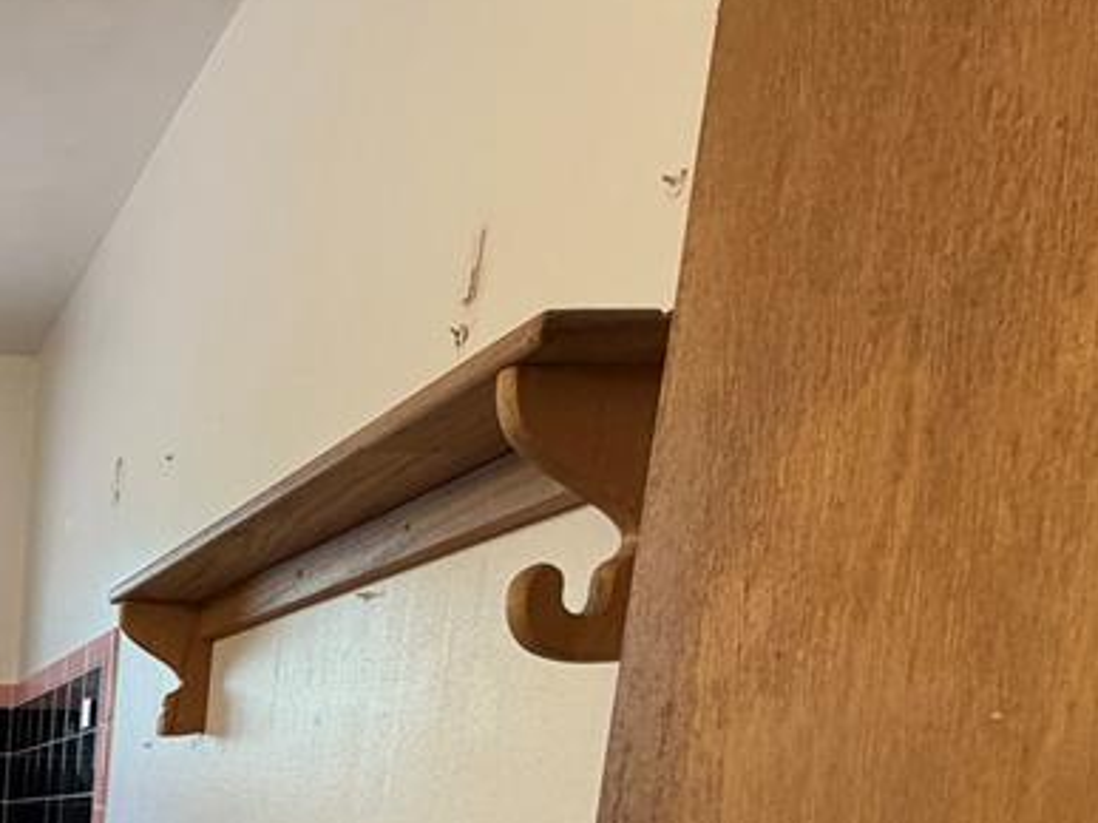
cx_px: -230
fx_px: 1173
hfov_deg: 37.5
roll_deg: -1.4
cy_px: 1023
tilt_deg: -9.2
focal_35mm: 37
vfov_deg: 31.4
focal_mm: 2.22
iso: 320
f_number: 2.2
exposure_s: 1/81
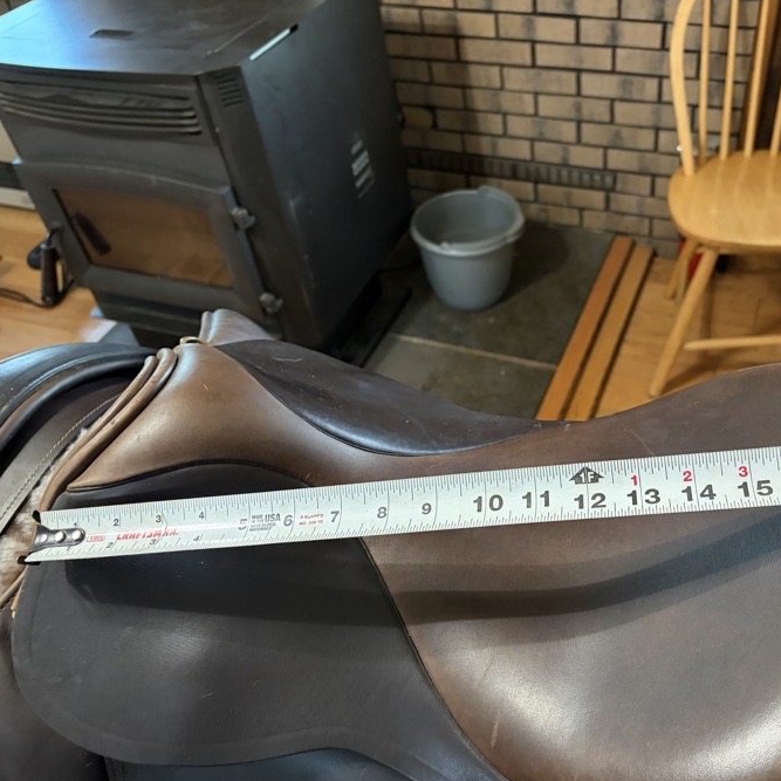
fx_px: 791
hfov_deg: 51.8
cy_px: 393
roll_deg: +5.8
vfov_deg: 52.5
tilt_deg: -43.9
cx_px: 503
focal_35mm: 31
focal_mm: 5.96
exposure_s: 1/40
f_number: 1.6
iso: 500
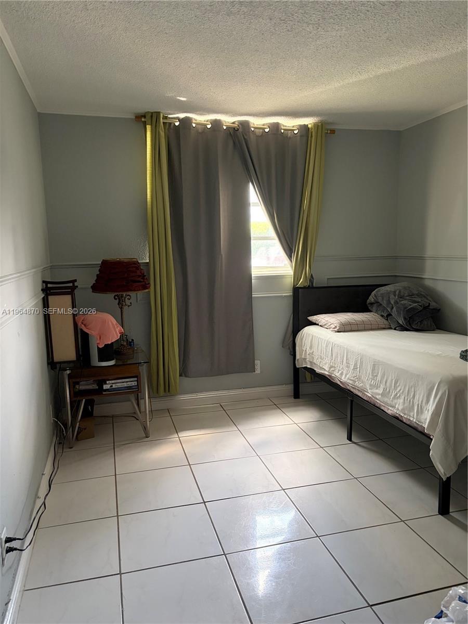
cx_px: 234
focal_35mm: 26
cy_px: 312
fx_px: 469
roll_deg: +0.3
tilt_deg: -7.4
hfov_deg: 53.1
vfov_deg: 67.3
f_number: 1.6
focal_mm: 5.96
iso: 320
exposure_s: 1/60
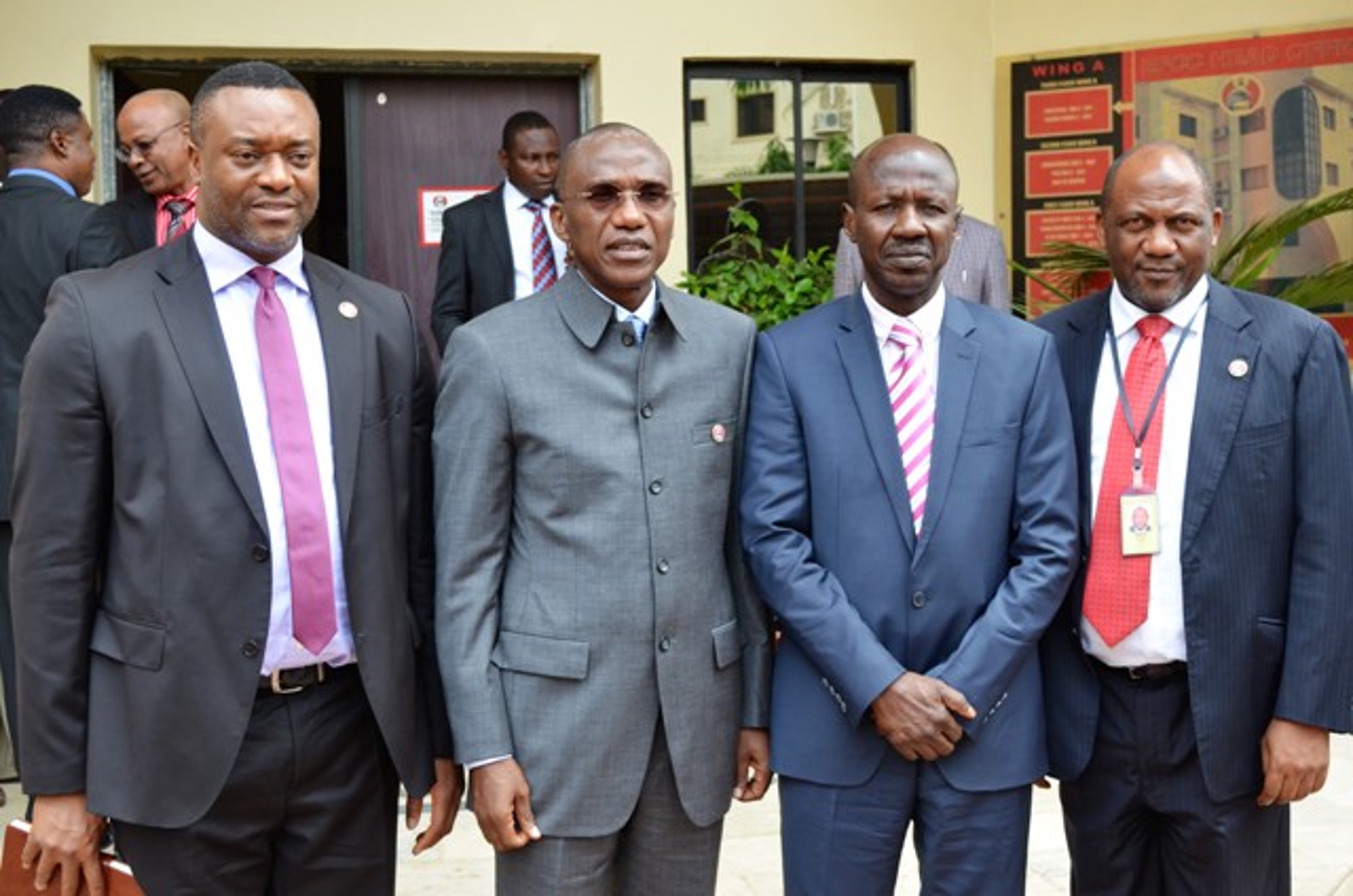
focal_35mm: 45
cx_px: 676
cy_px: 448
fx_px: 1688
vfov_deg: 29.7
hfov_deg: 43.7
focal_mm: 30
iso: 640
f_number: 9
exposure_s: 1/250
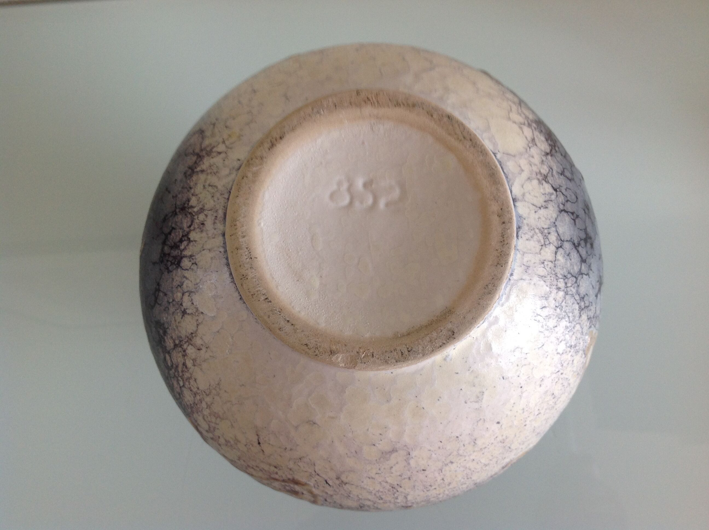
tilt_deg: -79.9
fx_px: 716
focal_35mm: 35
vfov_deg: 40.6
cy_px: 265
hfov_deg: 52.7
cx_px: 354
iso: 64
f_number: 2.4
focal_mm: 4.28
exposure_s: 1/40
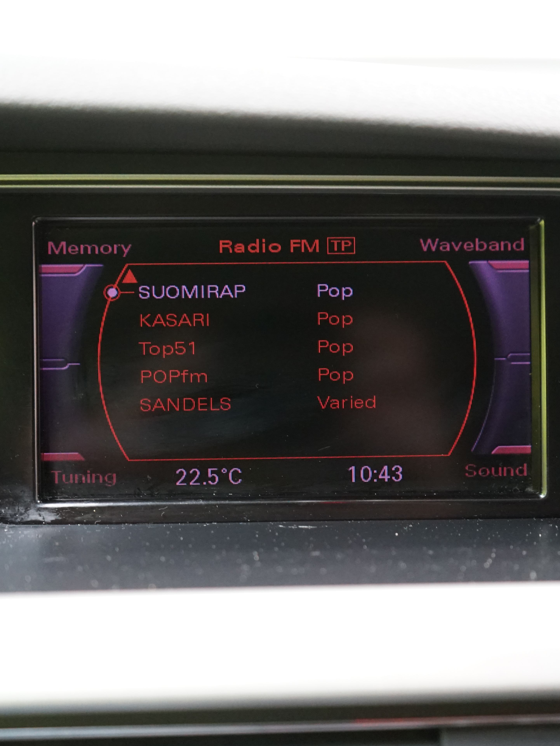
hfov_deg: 34.3
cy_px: 375
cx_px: 312
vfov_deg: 44.8
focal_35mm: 42
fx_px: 906
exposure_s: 1/30
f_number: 3.5
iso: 3200
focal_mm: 28
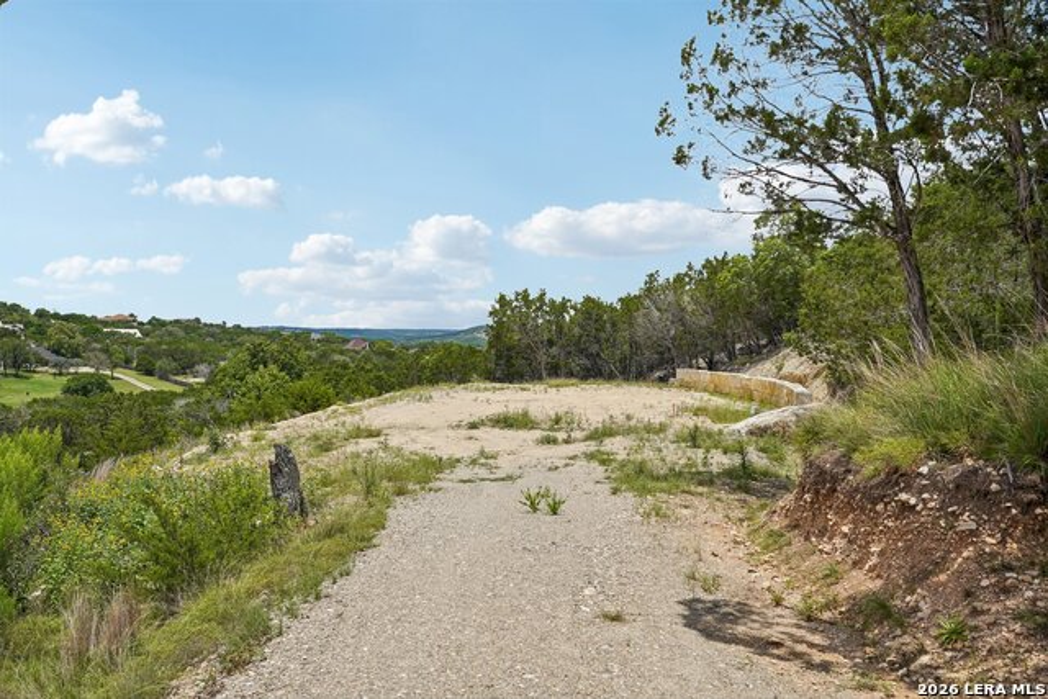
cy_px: 350
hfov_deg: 62.8
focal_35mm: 30
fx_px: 859
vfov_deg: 44.3
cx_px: 524
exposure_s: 1/400
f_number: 8
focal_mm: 29.5
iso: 100
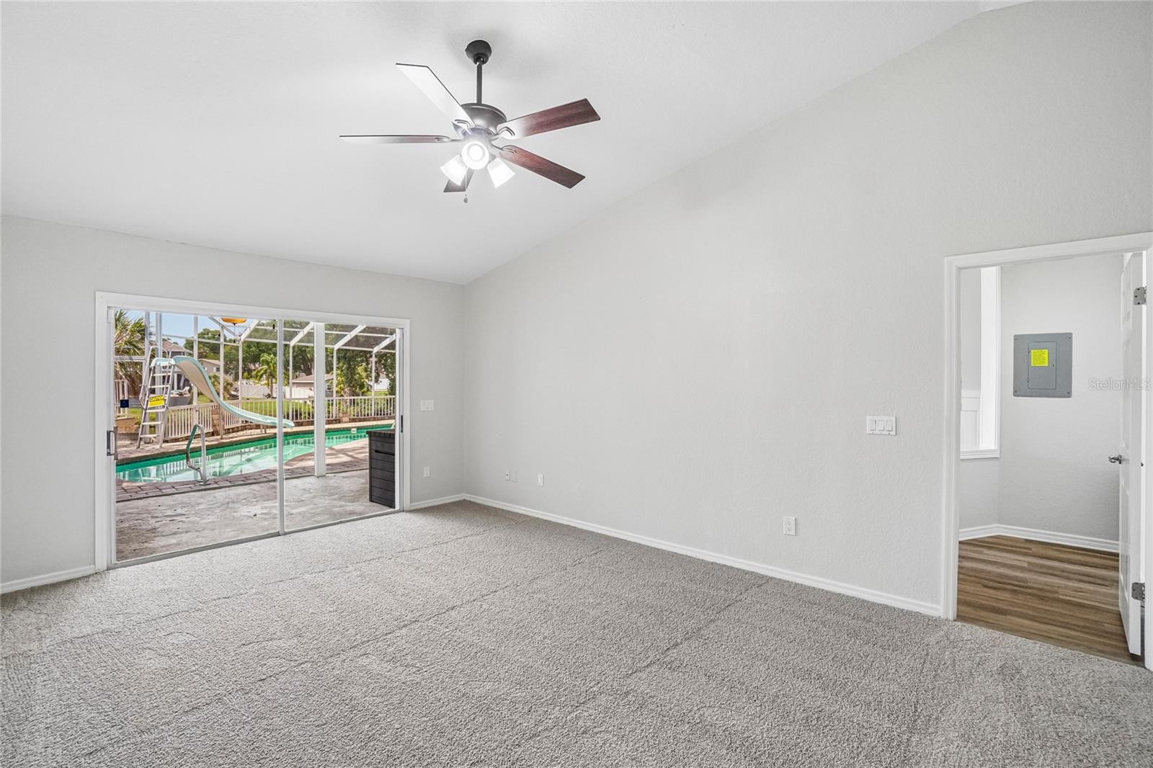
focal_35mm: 15
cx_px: 576
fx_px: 480
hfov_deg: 100.4
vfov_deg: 77.3
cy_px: 384
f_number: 8
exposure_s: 1/30
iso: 500
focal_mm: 10
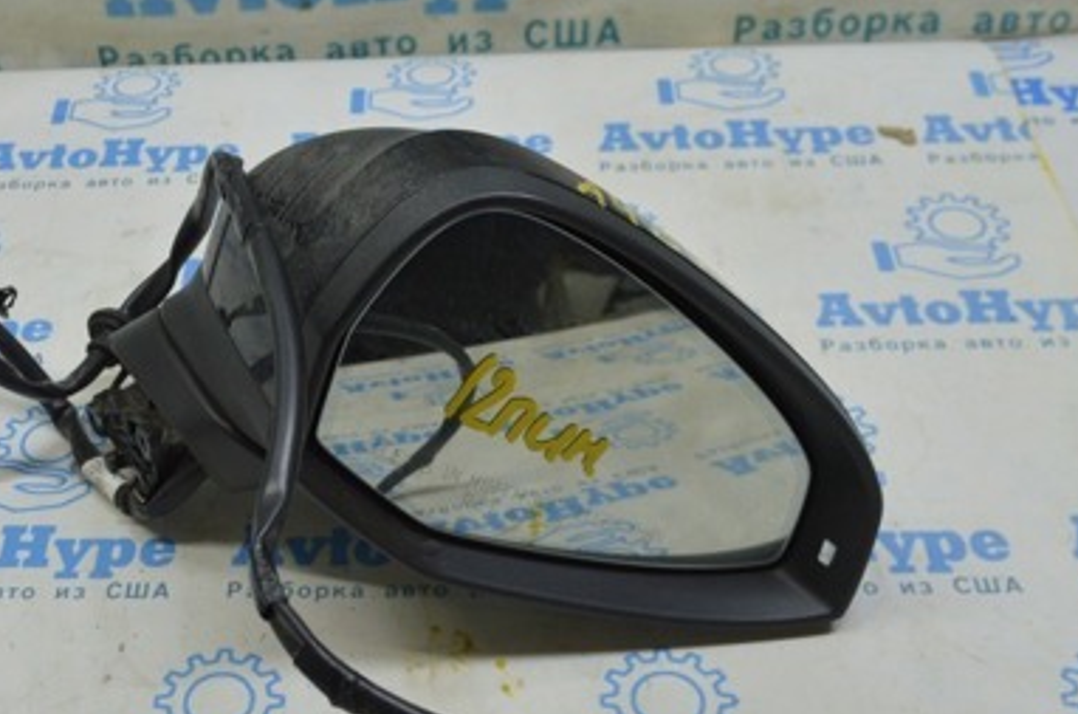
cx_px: 310
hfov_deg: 37.0
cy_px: 461
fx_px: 1579
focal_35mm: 53
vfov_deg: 25.4
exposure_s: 1/40
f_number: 5.6
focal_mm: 21
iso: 400
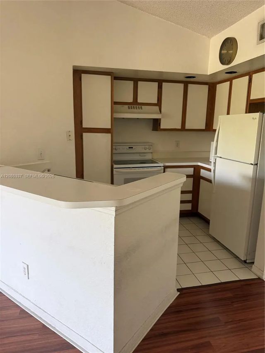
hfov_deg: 56.8
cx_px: 132
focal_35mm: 24
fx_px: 245
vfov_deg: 71.6
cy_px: 176
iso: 250
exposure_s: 1/60
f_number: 1.78
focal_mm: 6.76
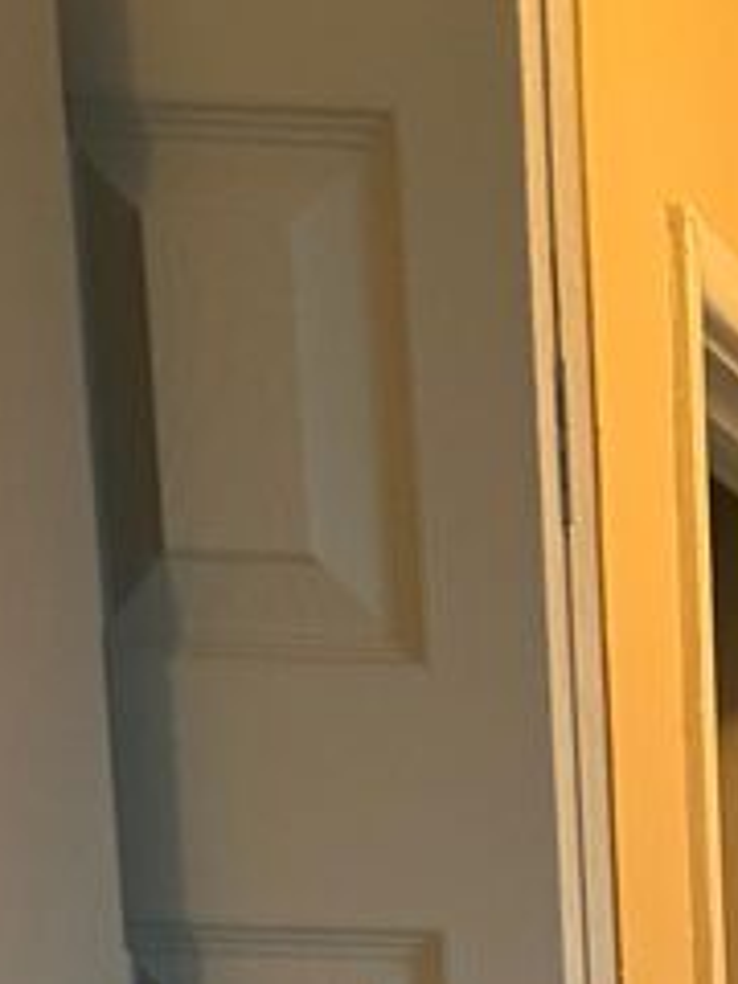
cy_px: 1943
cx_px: 1624
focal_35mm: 108
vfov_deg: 15.0
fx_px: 3070
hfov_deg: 11.8
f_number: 1.78
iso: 400
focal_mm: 6.76
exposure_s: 1/60
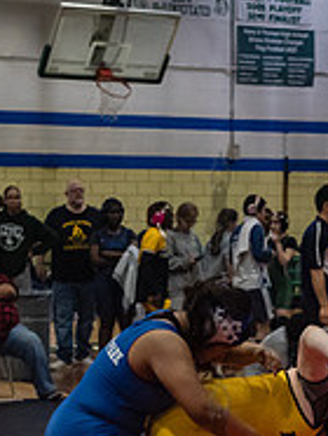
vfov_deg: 16.4
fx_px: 1475
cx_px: 196
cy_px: 463
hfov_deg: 12.7
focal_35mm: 117
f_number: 3.2
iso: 5000
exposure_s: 1/1000
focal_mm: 35
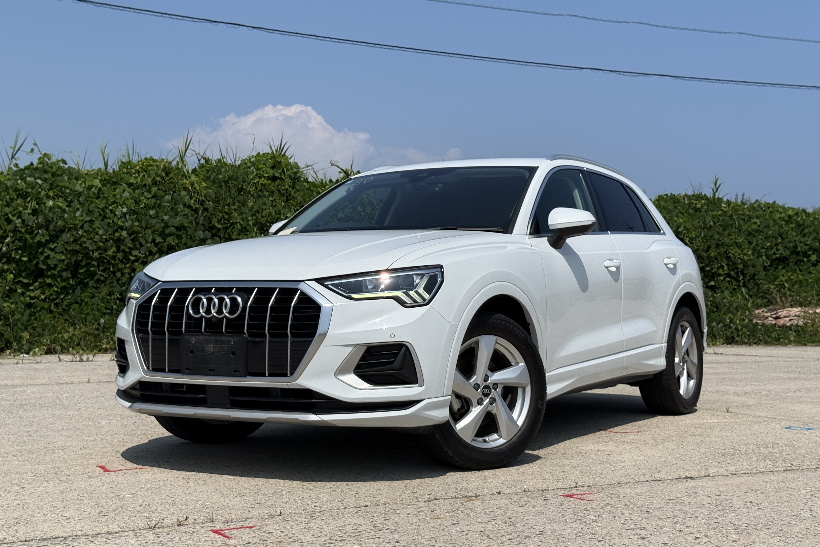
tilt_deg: +3.6
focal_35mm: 50
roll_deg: +0.6
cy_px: 253
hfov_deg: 39.6
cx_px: 410
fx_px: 1139
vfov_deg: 27.0
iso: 80
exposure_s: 1/11364
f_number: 1.78
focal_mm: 6.76
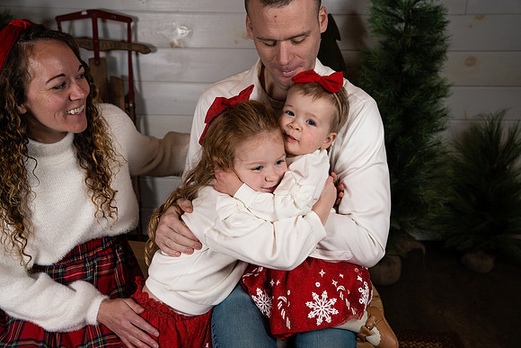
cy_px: 174
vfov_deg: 34.2
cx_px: 260
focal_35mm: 39
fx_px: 565
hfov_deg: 49.5
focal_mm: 39
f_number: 5
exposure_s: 1/250
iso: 200
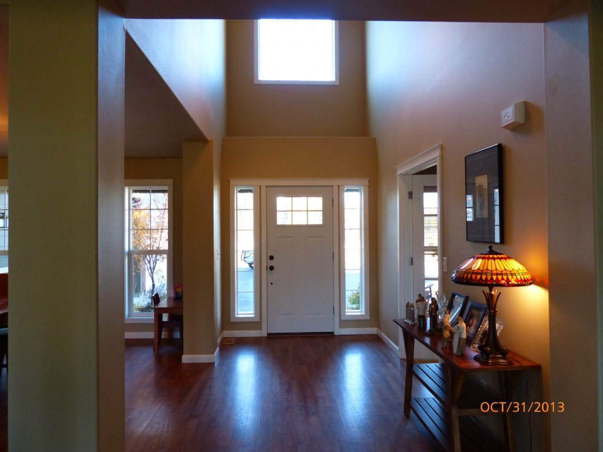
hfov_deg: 67.3
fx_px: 453
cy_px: 226
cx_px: 302
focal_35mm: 26
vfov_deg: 53.1
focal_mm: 4.5
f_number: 2.8
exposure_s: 1/60
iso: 250
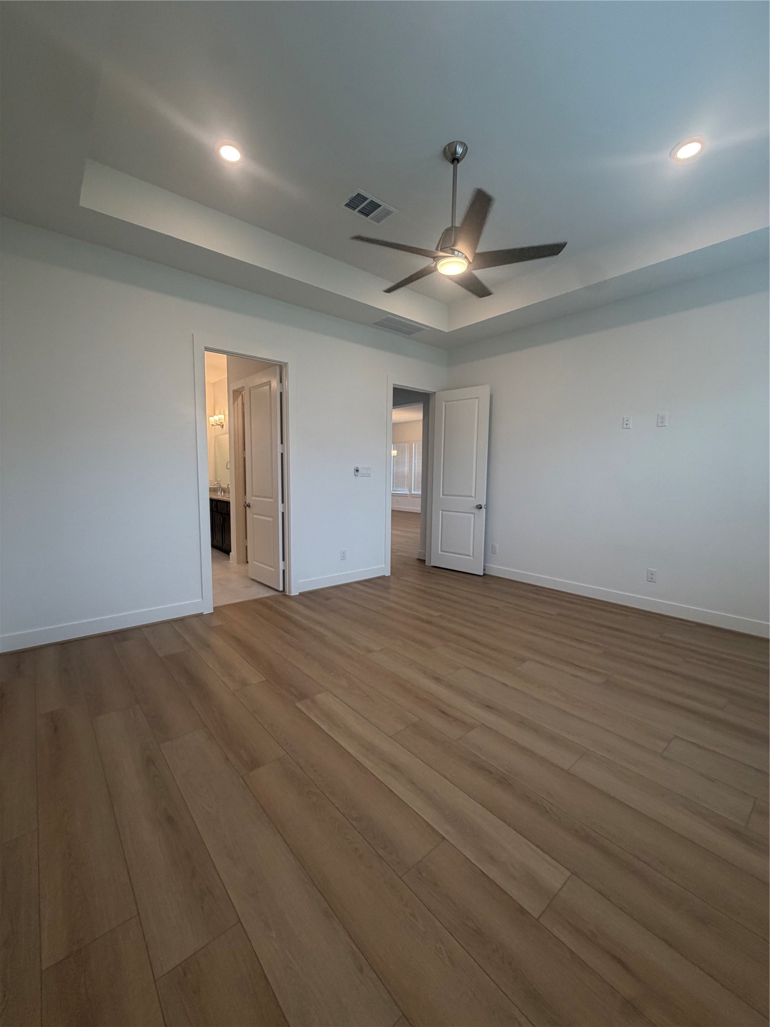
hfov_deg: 85.7
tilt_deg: -5.2
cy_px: 514
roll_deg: -1.0
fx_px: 415
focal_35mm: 14
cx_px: 385
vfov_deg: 102.1
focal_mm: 2.22
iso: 160
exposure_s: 1/120
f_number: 2.2
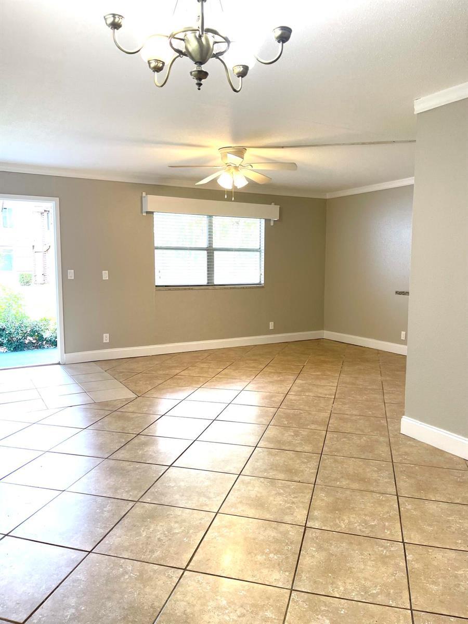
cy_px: 312
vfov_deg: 69.4
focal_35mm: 25
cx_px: 234
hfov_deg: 54.9
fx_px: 451
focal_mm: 5.1
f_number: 1.6
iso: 80
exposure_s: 1/120
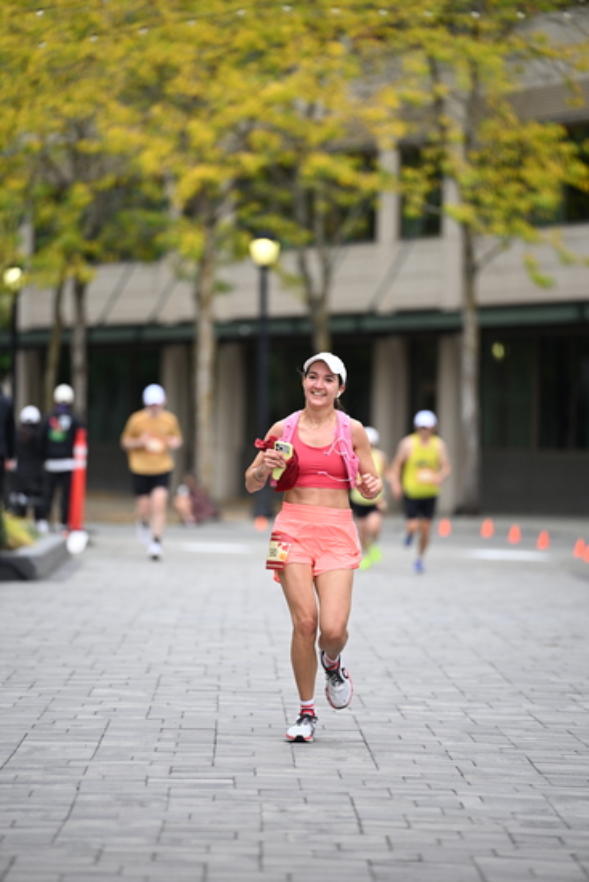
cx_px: 294
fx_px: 4905
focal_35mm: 200
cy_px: 441
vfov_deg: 10.3
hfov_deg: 6.9
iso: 640
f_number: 2.8
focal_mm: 200
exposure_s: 1/2000
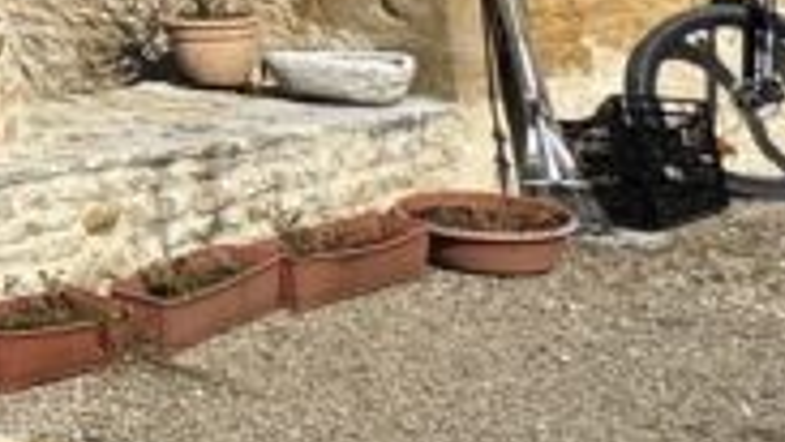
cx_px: -1017
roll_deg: +1.0
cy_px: -391
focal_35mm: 90
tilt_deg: +8.2
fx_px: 1874
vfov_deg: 12.2
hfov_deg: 15.4
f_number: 2.2
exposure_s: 1/2985
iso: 50
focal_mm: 2.22
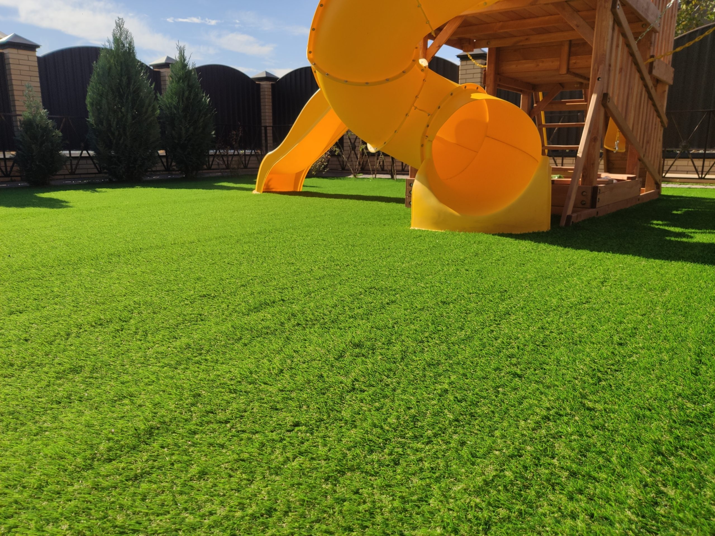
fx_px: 537
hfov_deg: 67.3
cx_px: 358
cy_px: 268
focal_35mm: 26
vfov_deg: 53.1
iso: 112
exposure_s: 1/3435
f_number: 1.75
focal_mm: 4.75
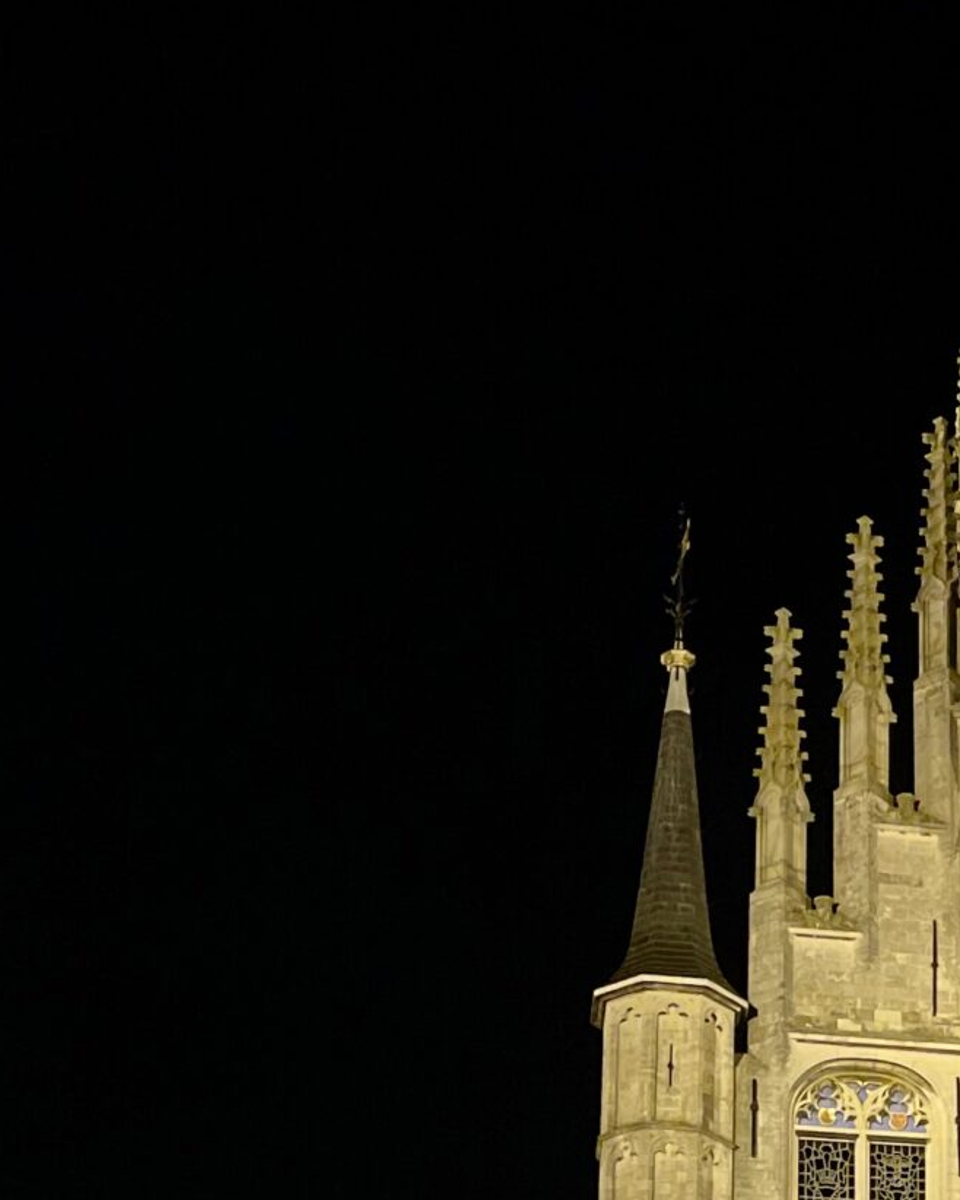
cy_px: 1295
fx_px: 2805
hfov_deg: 18.5
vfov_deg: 22.8
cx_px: 1137
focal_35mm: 79
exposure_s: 1/25
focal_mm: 4.2
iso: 500
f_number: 1.6
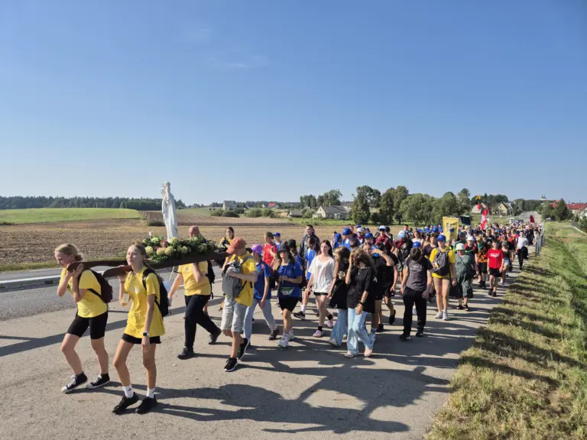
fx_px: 390
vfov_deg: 58.9
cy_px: 220
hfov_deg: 73.9
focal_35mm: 23
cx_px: 294
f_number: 1.8
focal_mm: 5.4
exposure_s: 1/1684
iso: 25
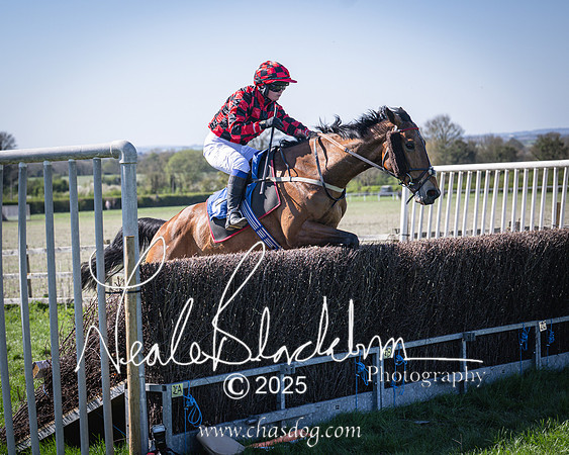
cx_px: 216
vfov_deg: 16.5
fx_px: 1569
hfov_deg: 20.5
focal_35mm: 93
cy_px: 231
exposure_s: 1/1600
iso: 200
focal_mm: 70
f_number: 4
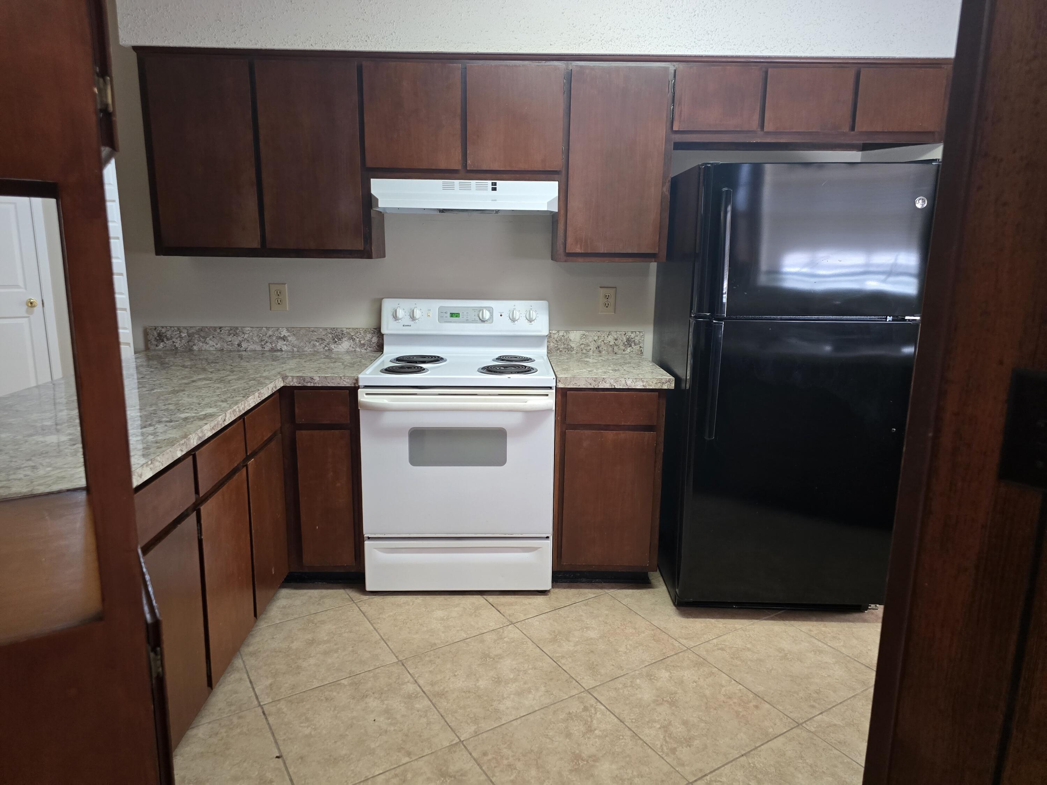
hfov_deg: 73.9
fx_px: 696
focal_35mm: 23
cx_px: 524
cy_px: 392
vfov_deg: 58.9
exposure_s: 1/120
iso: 400
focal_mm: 6.3
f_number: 1.7
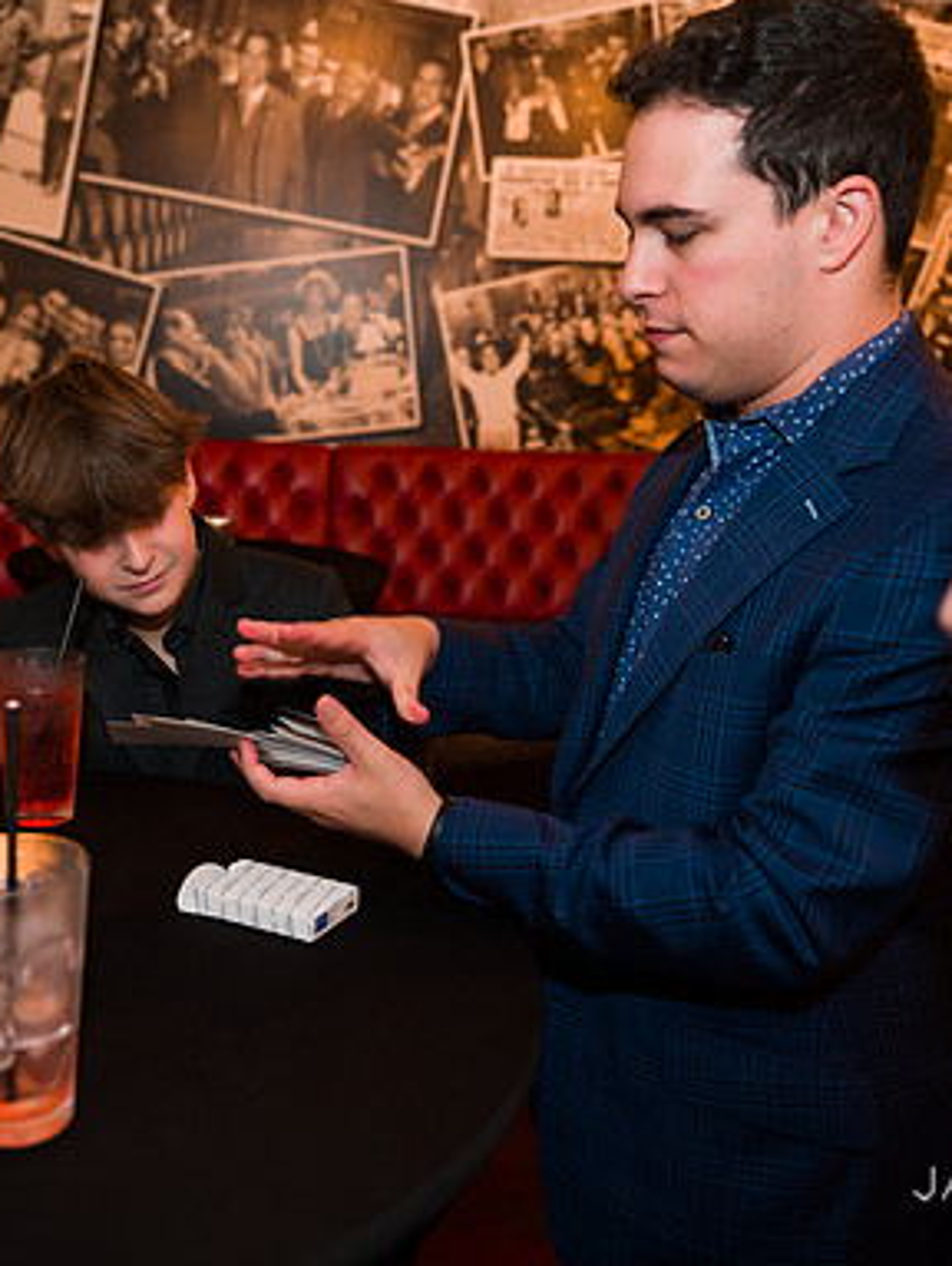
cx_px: 272
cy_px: 635
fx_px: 1281
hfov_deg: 39.9
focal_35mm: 35
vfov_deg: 52.6
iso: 1250
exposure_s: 1/200
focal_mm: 24
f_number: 3.2
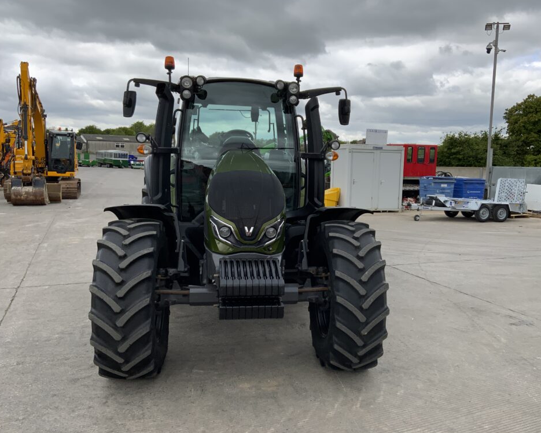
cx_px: 291
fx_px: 496
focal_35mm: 31
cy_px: 215
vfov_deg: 47.1
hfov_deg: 57.1
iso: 16
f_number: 1.8
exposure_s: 1/792
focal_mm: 3
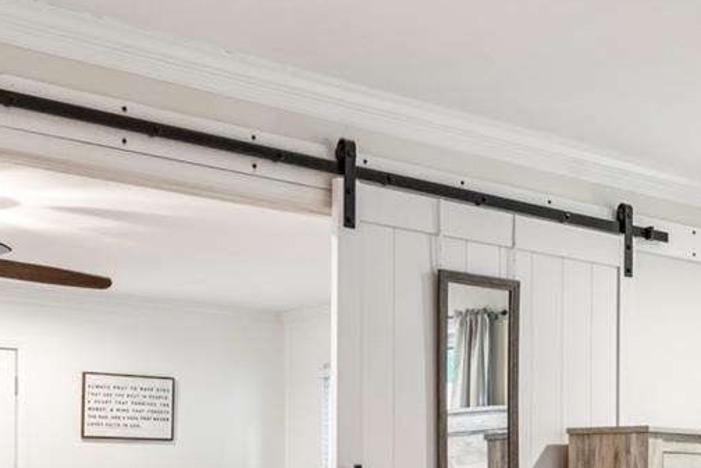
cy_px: 497
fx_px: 1305
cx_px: 618
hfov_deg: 29.0
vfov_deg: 19.6
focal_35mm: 67
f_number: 13
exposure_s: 4
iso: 100
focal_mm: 16.5
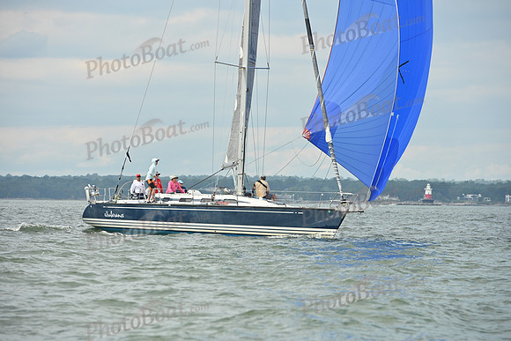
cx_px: 256
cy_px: 170
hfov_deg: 10.3
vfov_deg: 6.9
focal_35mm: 200
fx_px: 2839
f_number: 9
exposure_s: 1/1600
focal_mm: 200
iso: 320
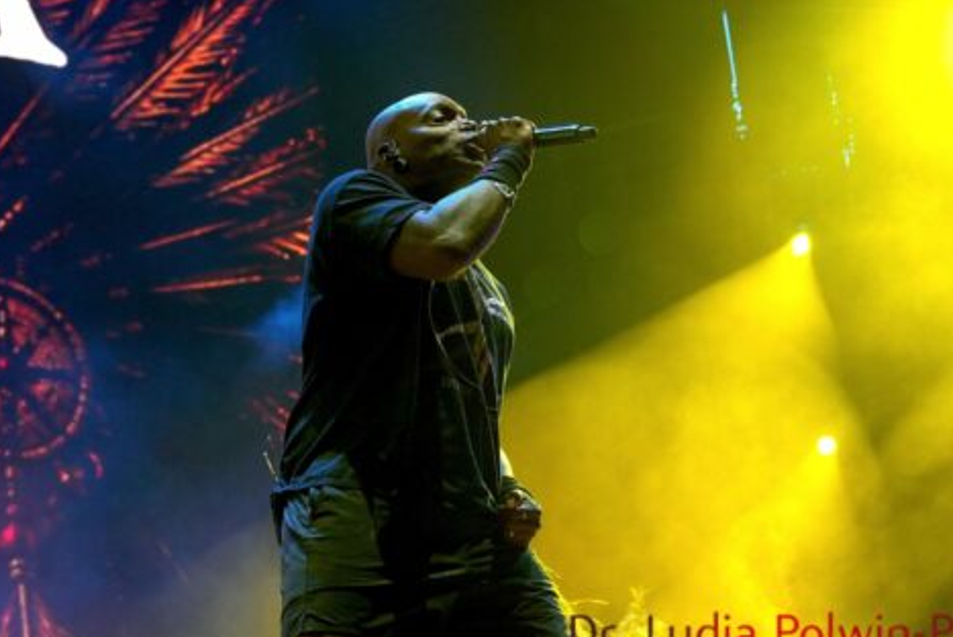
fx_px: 3655
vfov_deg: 10.0
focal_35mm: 138
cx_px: 400
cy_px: 325
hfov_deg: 14.8
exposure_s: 1/160
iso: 1250
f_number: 4.5
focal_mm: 56
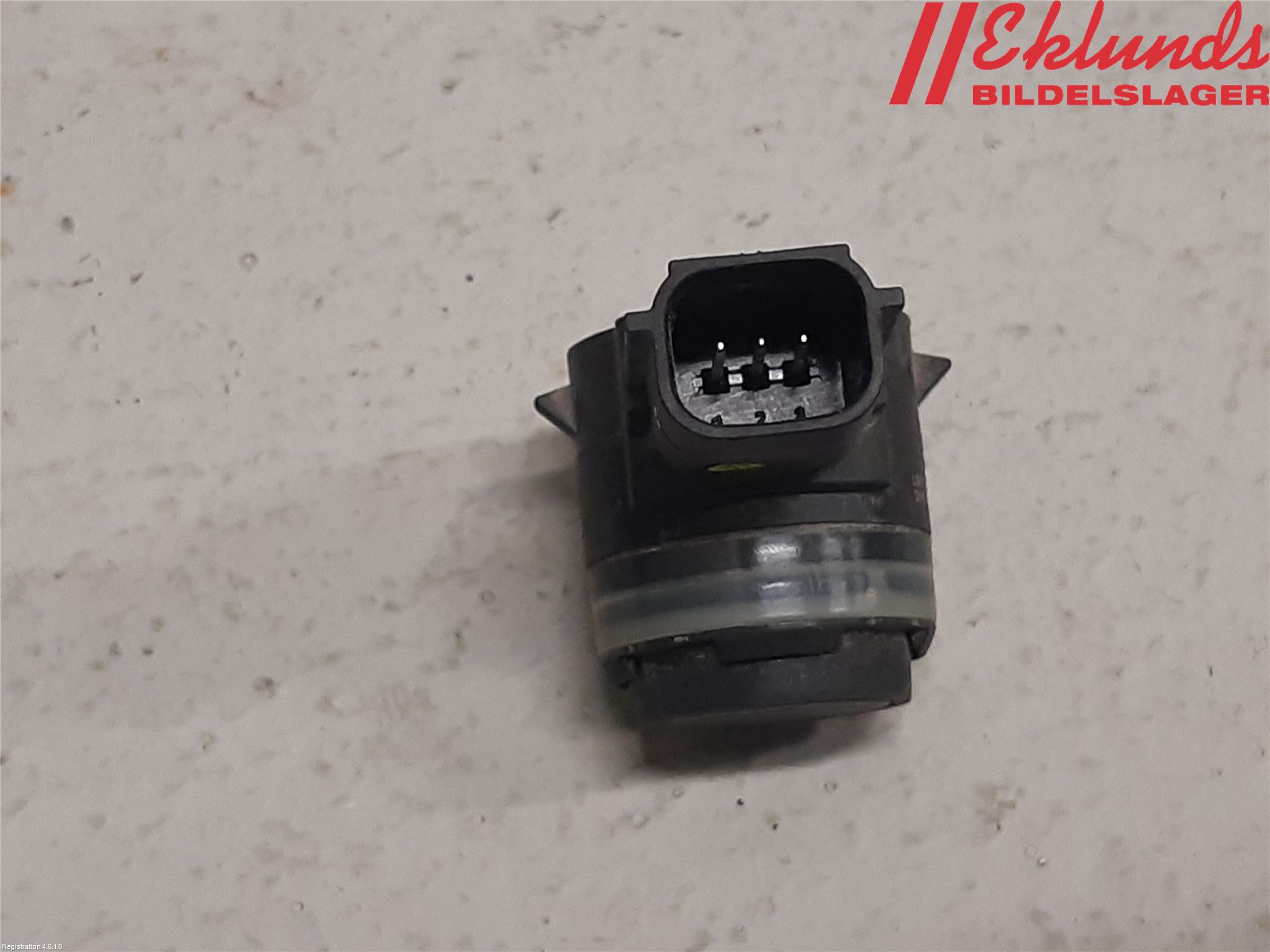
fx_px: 954
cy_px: 476
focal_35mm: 26
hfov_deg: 67.3
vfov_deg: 53.1
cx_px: 635
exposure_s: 1/50
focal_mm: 3.93
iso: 125
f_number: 1.7
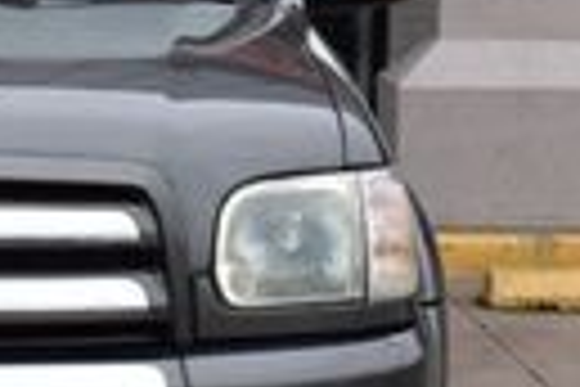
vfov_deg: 7.4
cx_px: -22
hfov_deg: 11.0
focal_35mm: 185
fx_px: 2988
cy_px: 27
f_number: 10
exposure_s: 1/320
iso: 400
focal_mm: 25
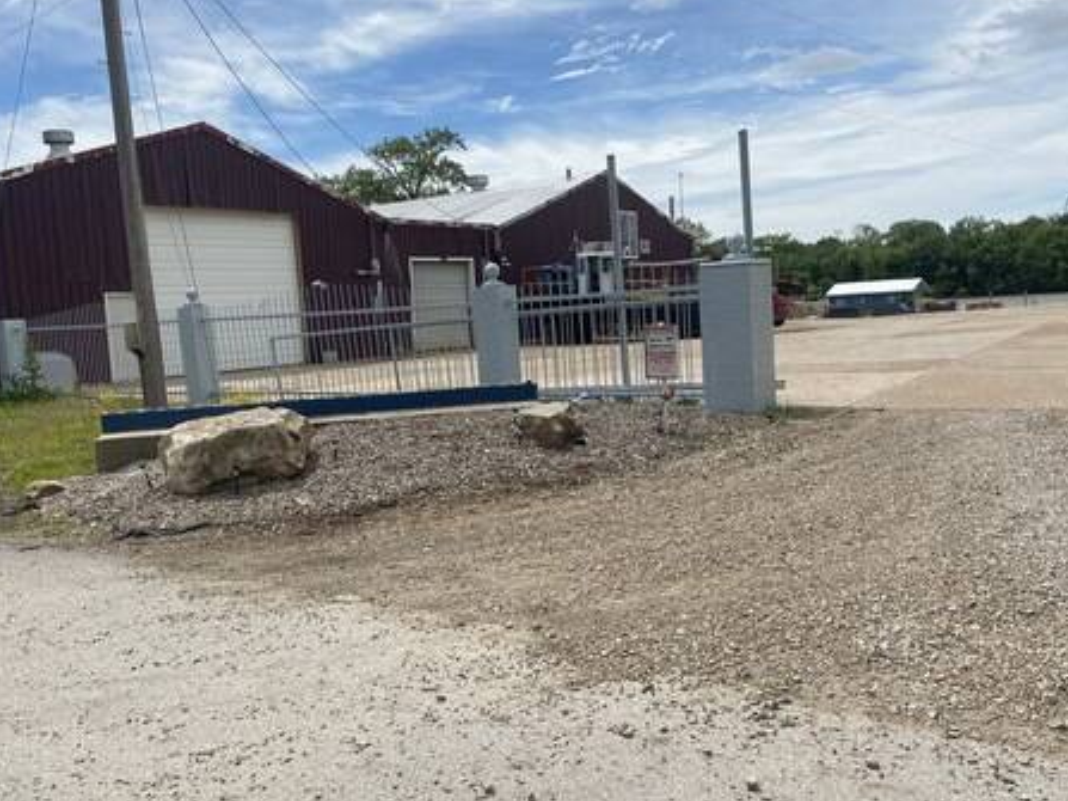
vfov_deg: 45.4
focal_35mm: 31
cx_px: 536
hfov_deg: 58.4
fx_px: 956
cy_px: 380
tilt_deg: -6.1
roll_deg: +3.6
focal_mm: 4.25
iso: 32
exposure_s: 1/3984
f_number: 1.8
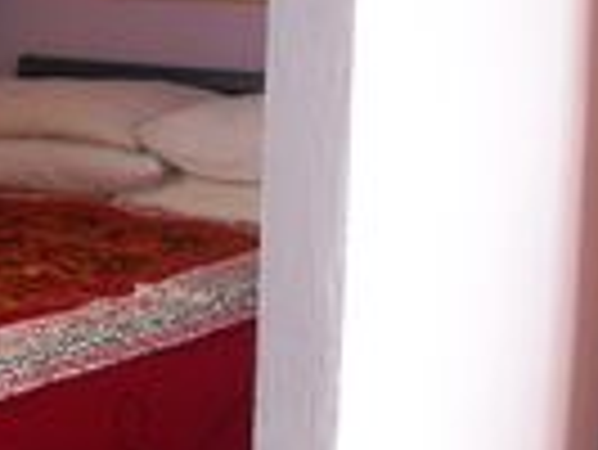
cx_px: -18
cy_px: 112
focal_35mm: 97
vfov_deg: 15.2
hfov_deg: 19.6
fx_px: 1677
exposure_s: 1/52
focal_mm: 5.7
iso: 400
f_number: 2.8
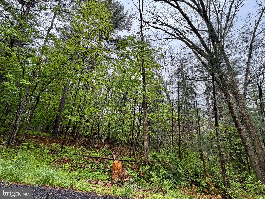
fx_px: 107
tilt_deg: +15.5
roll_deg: -3.6
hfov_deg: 102.1
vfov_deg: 85.7
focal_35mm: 14
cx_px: 132
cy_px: 100
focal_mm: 2.22
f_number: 2.2
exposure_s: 1/190
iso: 40
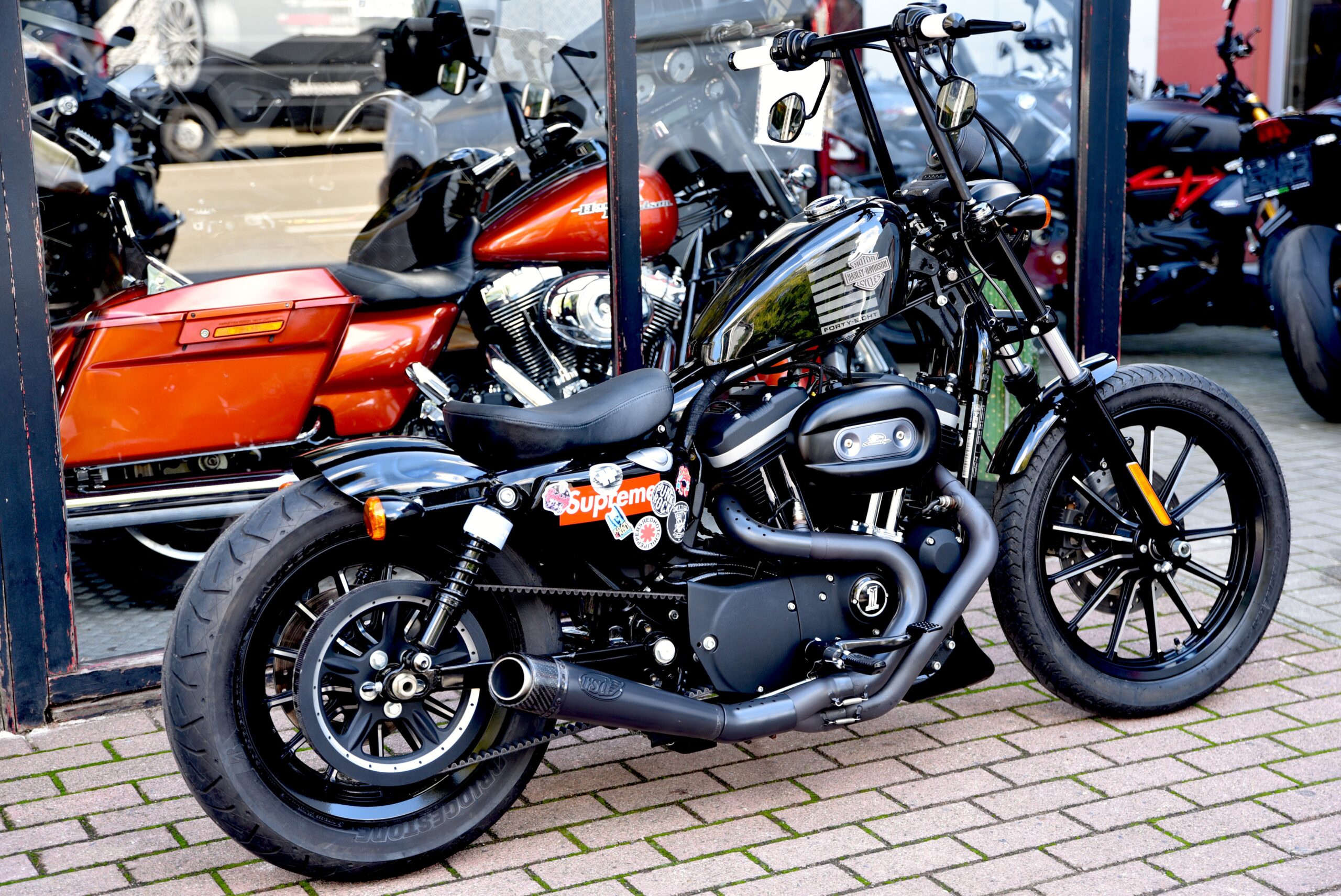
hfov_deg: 33.4
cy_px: 448
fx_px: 2236
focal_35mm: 60
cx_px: 670
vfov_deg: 22.6
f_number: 3.5
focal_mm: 60
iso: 200
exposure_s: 1/60
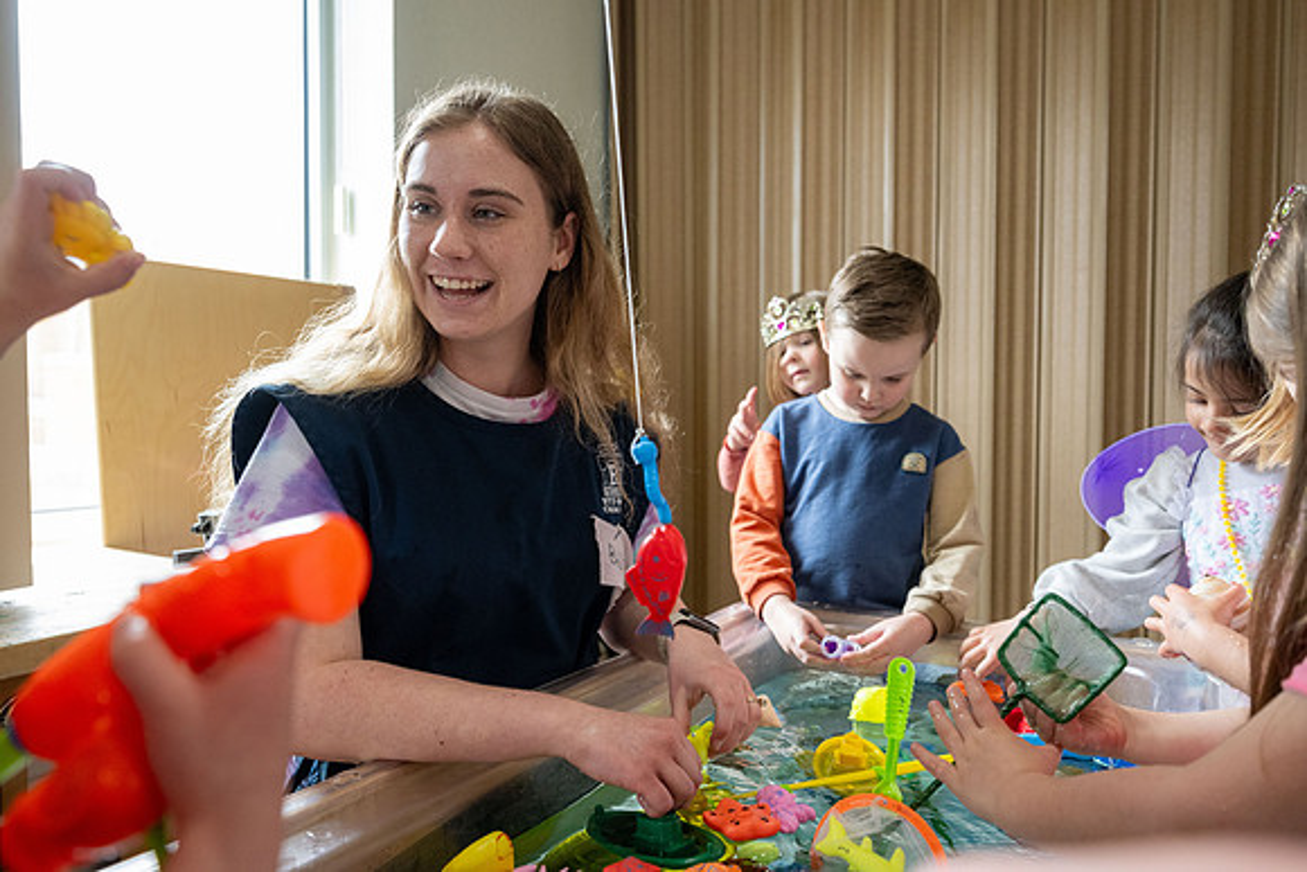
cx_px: 654
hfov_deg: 69.4
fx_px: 944
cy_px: 436
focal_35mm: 26
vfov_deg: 49.6
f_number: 4
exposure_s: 1/500
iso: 2000
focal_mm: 26
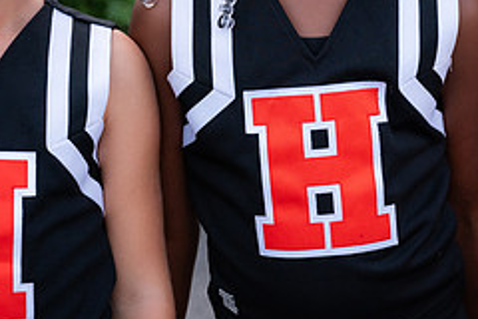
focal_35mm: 128
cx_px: 307
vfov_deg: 10.6
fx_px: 1699
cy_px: 28
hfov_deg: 16.0
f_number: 4
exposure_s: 1/640
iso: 640
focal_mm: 53
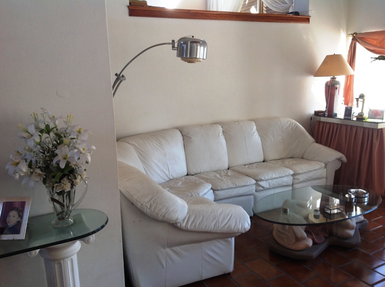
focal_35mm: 35
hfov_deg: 52.7
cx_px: 192
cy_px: 144
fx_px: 389
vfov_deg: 40.6
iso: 64
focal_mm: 4.28
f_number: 2.4
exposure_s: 1/40
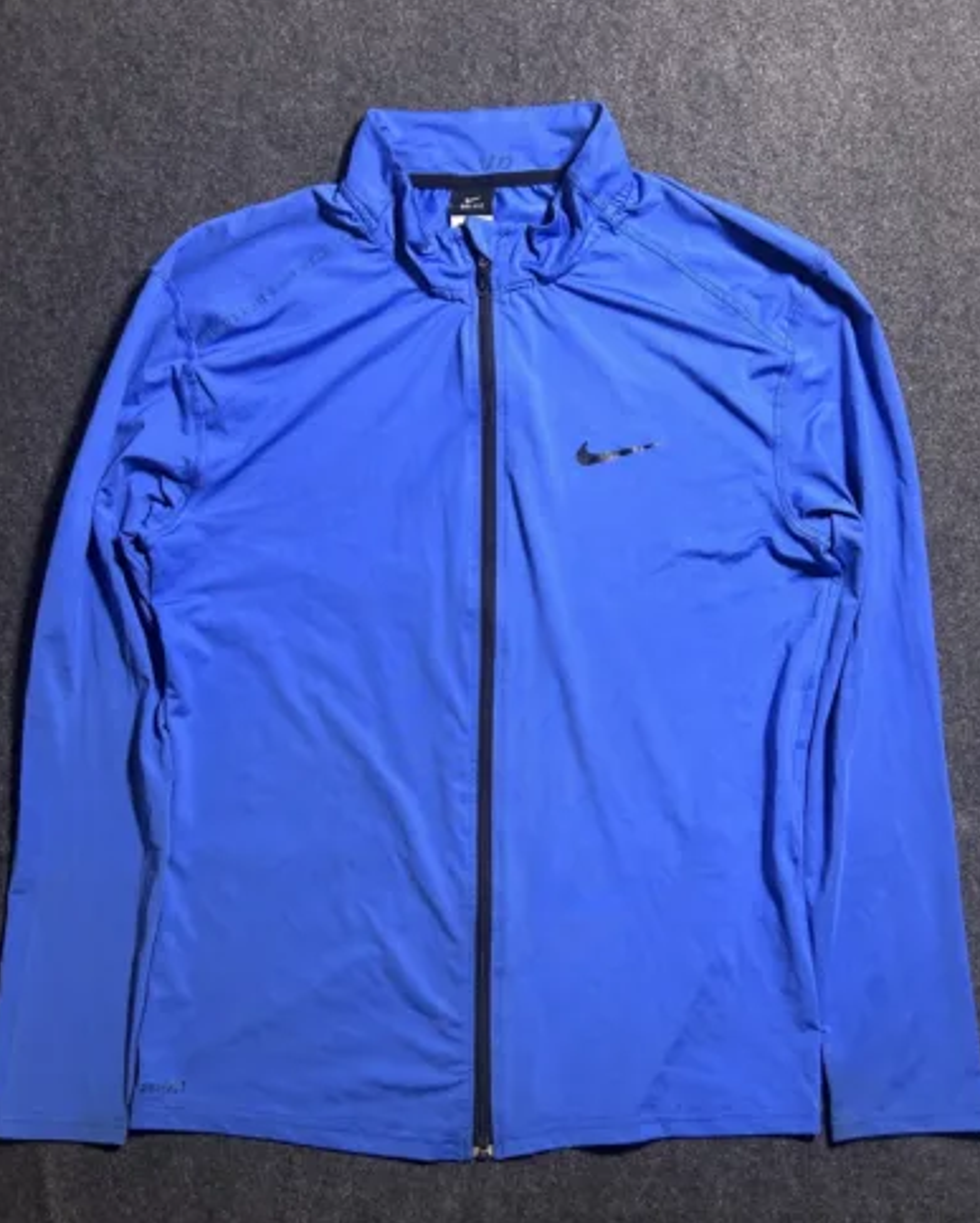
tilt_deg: -66.7
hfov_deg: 51.6
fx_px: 1014
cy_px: 644
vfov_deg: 62.1
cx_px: 489
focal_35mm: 28
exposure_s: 1/50
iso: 200
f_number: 1.5
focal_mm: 5.7
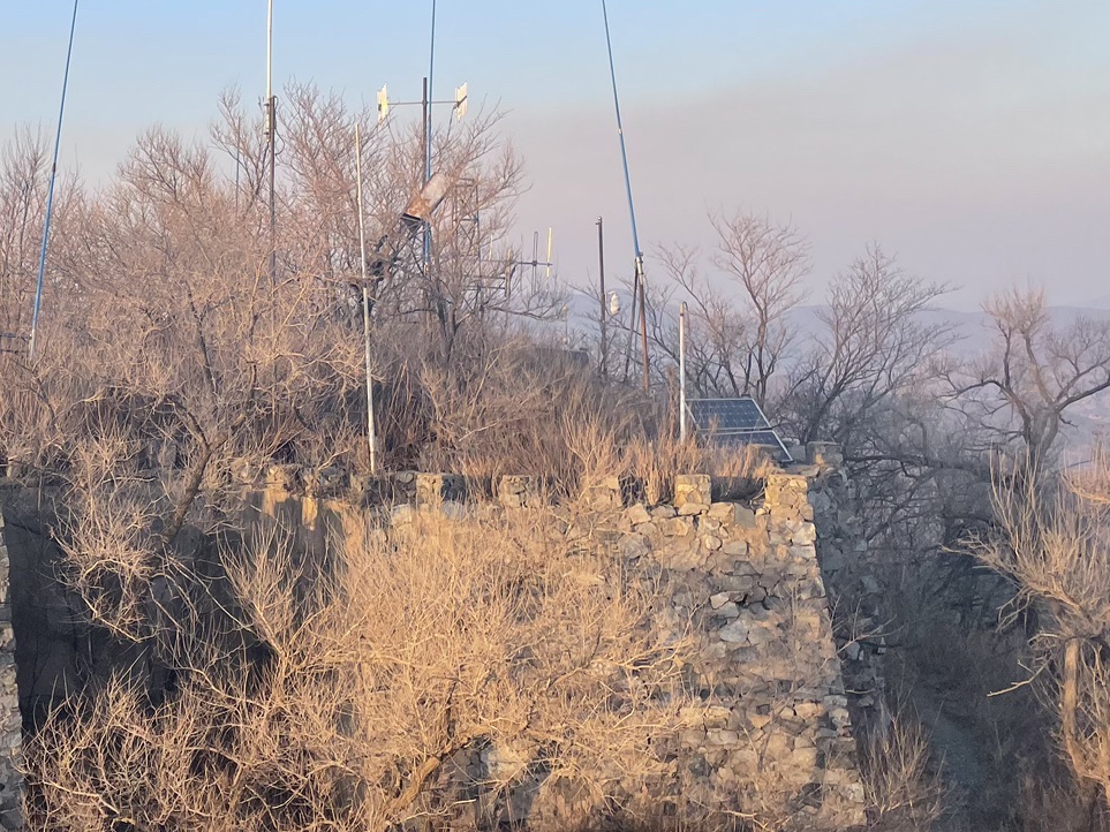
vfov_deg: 26.9
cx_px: 134
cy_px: 297
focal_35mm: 54
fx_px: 1731
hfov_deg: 33.8
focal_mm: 4.2
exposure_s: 1/1006
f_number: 1.6
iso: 32
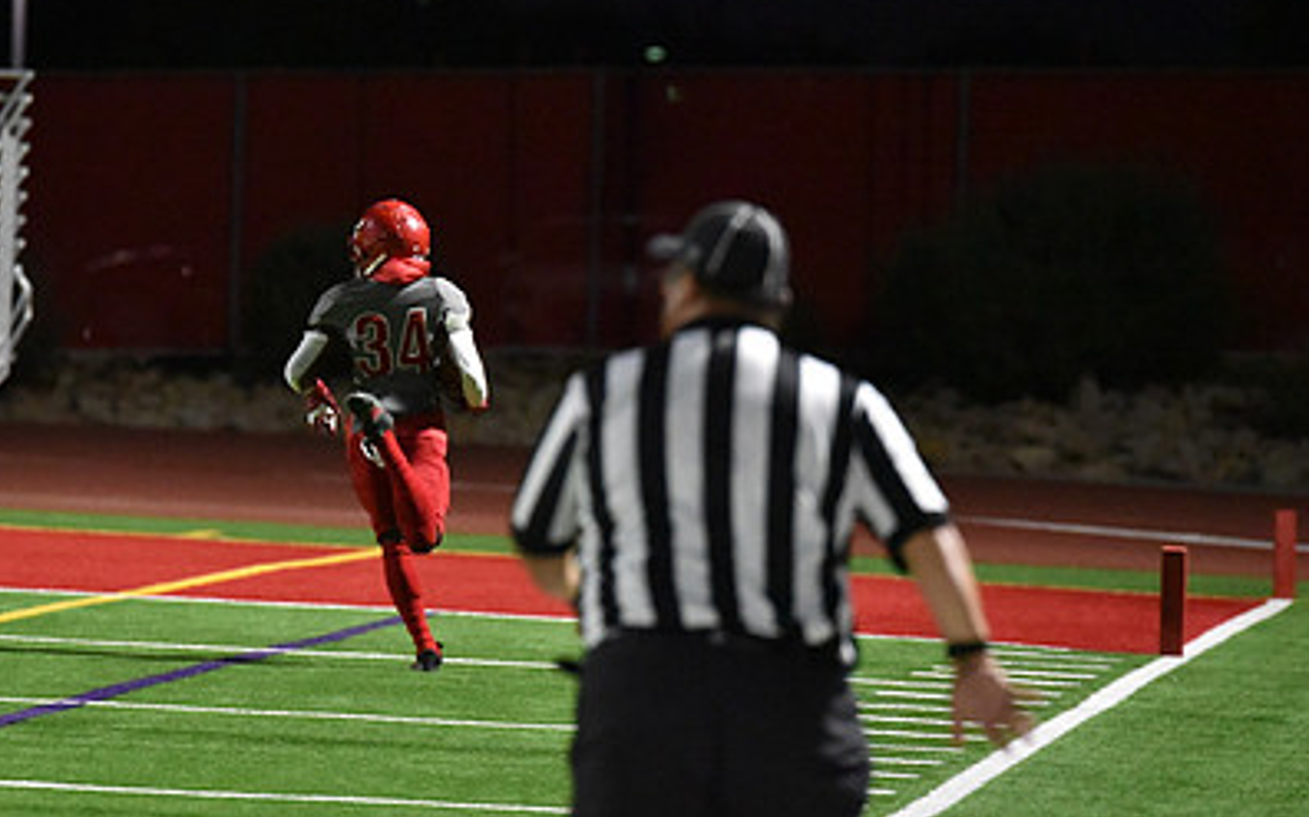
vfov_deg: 4.4
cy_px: 326
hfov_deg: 7.0
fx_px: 10661
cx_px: 453
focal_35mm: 299
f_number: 2.8
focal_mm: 200
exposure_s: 1/1000
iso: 12800
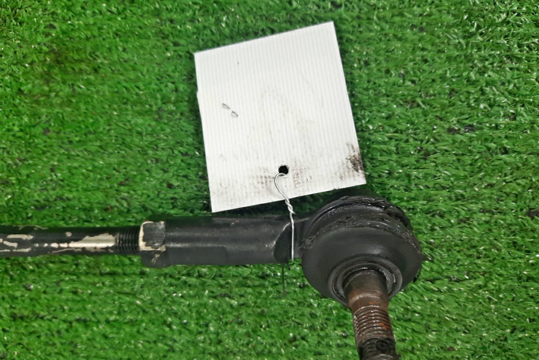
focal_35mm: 27
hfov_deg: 67.4
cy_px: 194
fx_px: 404
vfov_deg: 47.9
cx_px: 276
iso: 162
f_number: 2
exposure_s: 1/50
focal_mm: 4.6
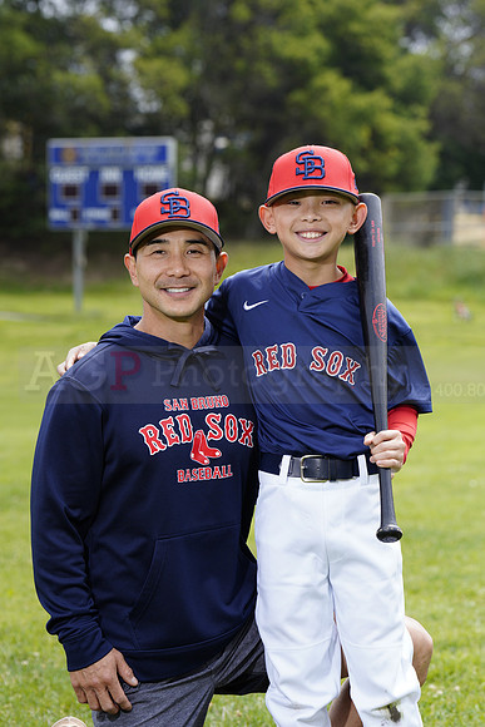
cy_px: 364
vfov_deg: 16.3
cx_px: 242
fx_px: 2545
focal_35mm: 126
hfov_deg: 10.9
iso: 100
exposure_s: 1/250
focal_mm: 126
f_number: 6.3
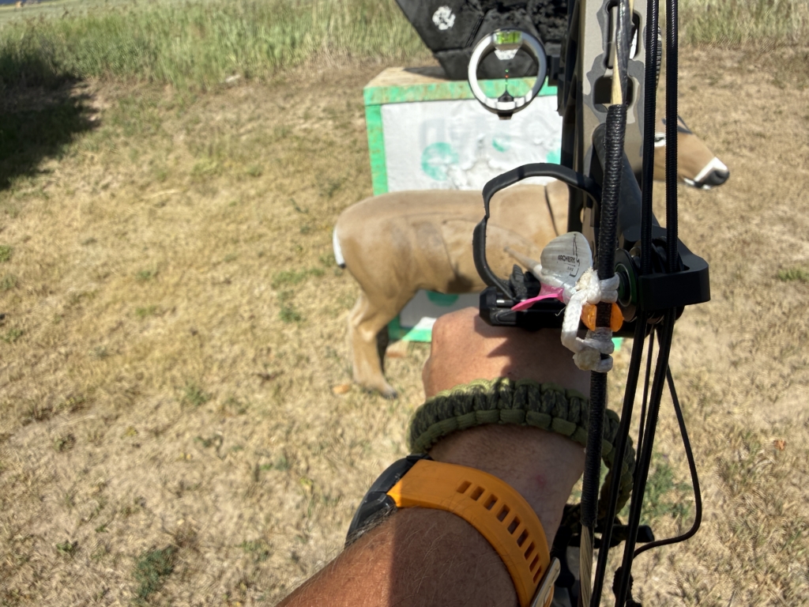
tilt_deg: -29.5
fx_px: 561
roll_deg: +5.6
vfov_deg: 56.8
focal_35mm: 24
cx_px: 404
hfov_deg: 71.6
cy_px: 304
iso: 40
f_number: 2.2
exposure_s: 1/1905
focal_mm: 2.22
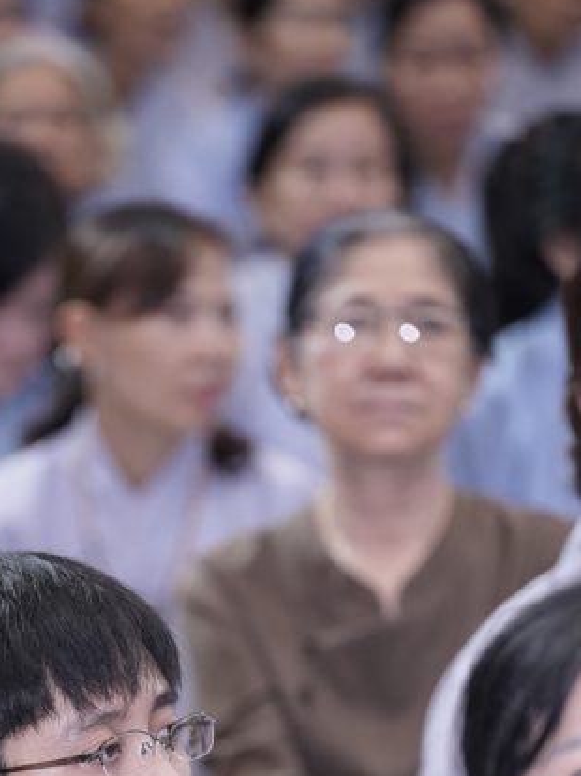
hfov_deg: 4.4
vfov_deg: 5.8
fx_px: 7617
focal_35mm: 340
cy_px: 901
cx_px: 111
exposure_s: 1/125
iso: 1250
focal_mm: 150
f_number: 2.8
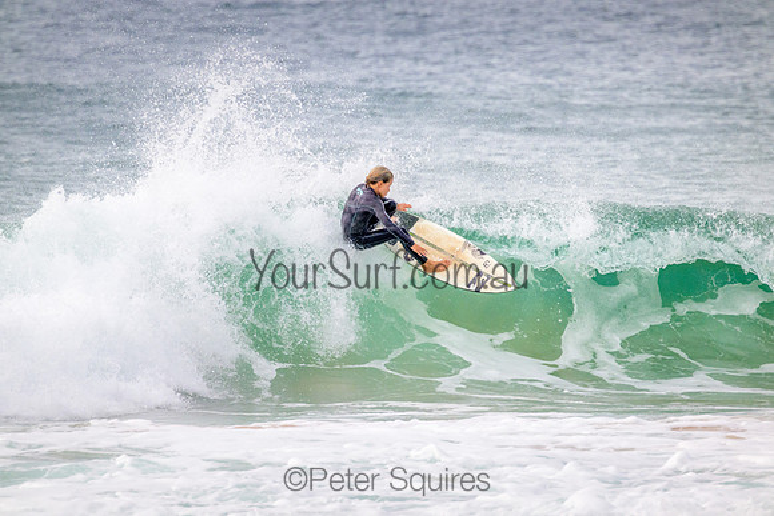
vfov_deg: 1.7
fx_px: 17203
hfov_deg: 2.6
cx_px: 387
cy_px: 258
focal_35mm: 800
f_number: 11
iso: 1800
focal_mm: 800
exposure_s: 1/2000
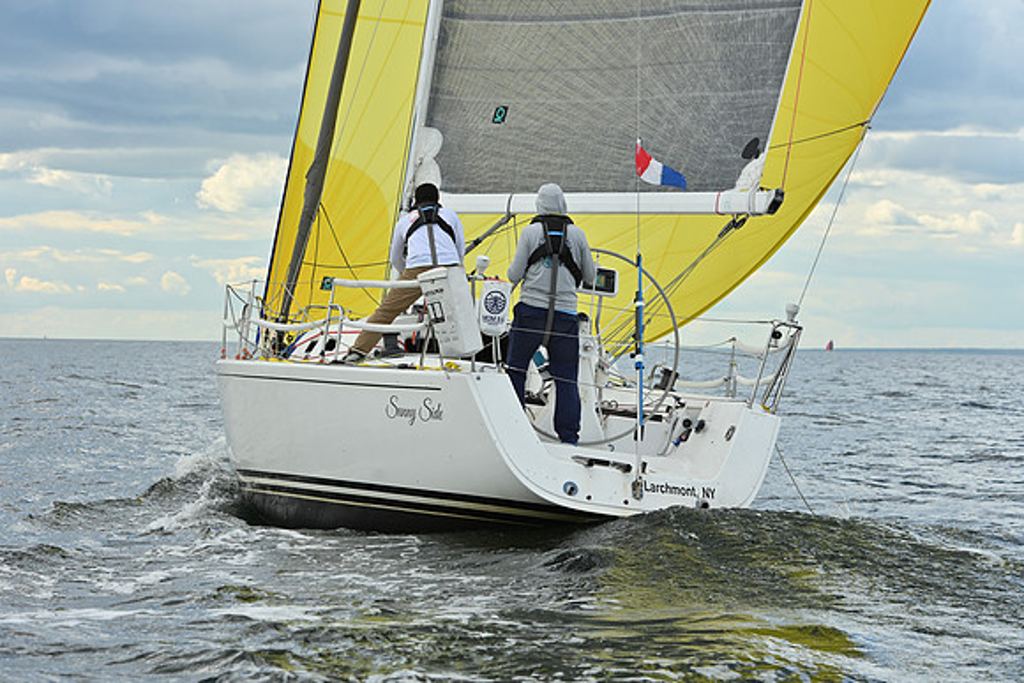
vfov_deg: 12.5
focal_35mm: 110
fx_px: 3129
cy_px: 342
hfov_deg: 18.6
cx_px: 512
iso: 250
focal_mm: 110
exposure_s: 1/800
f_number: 6.3
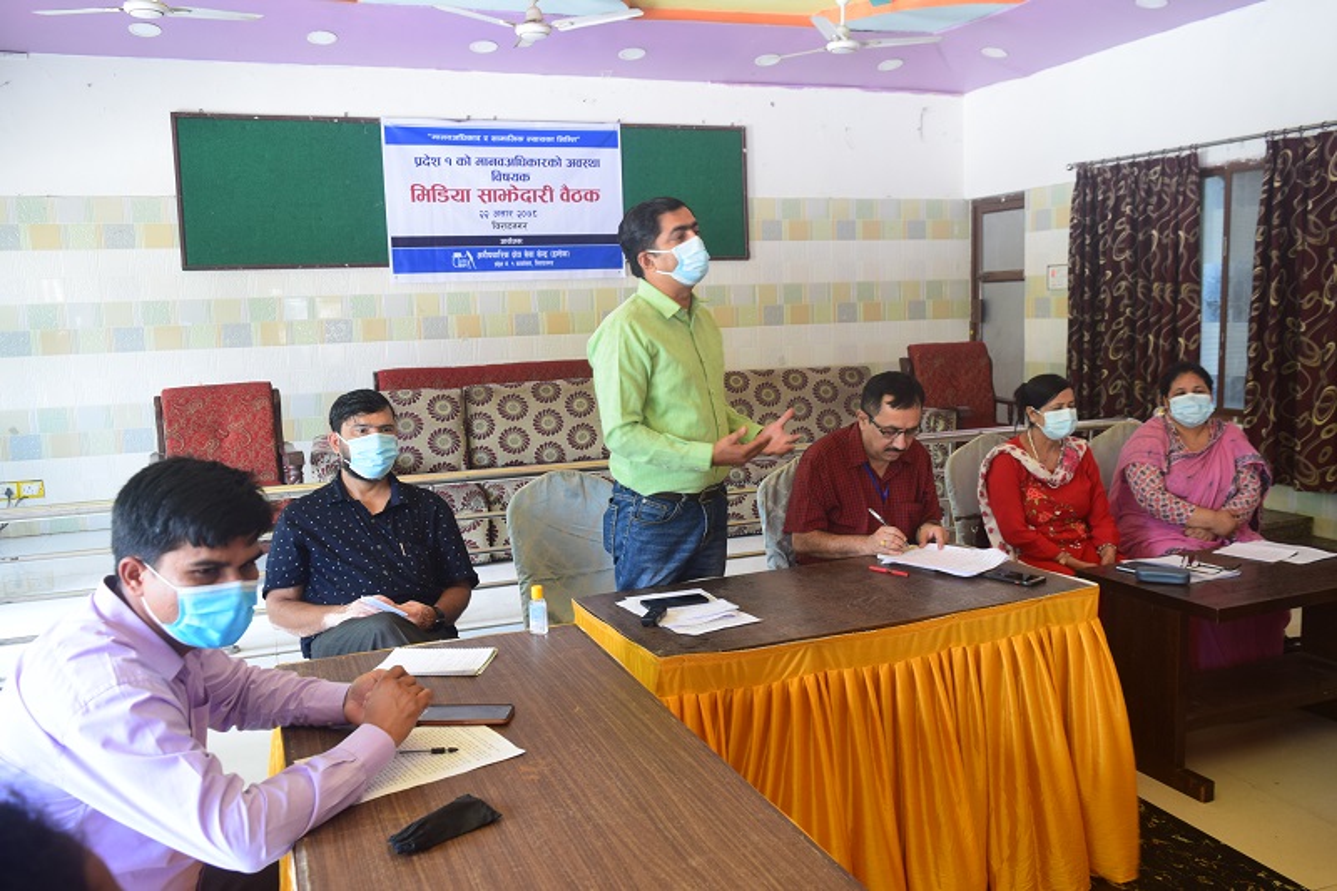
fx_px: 1114
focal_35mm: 30
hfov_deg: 61.9
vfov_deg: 43.6
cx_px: 668
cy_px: 446
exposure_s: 1/15
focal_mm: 20
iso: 560
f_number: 6.3
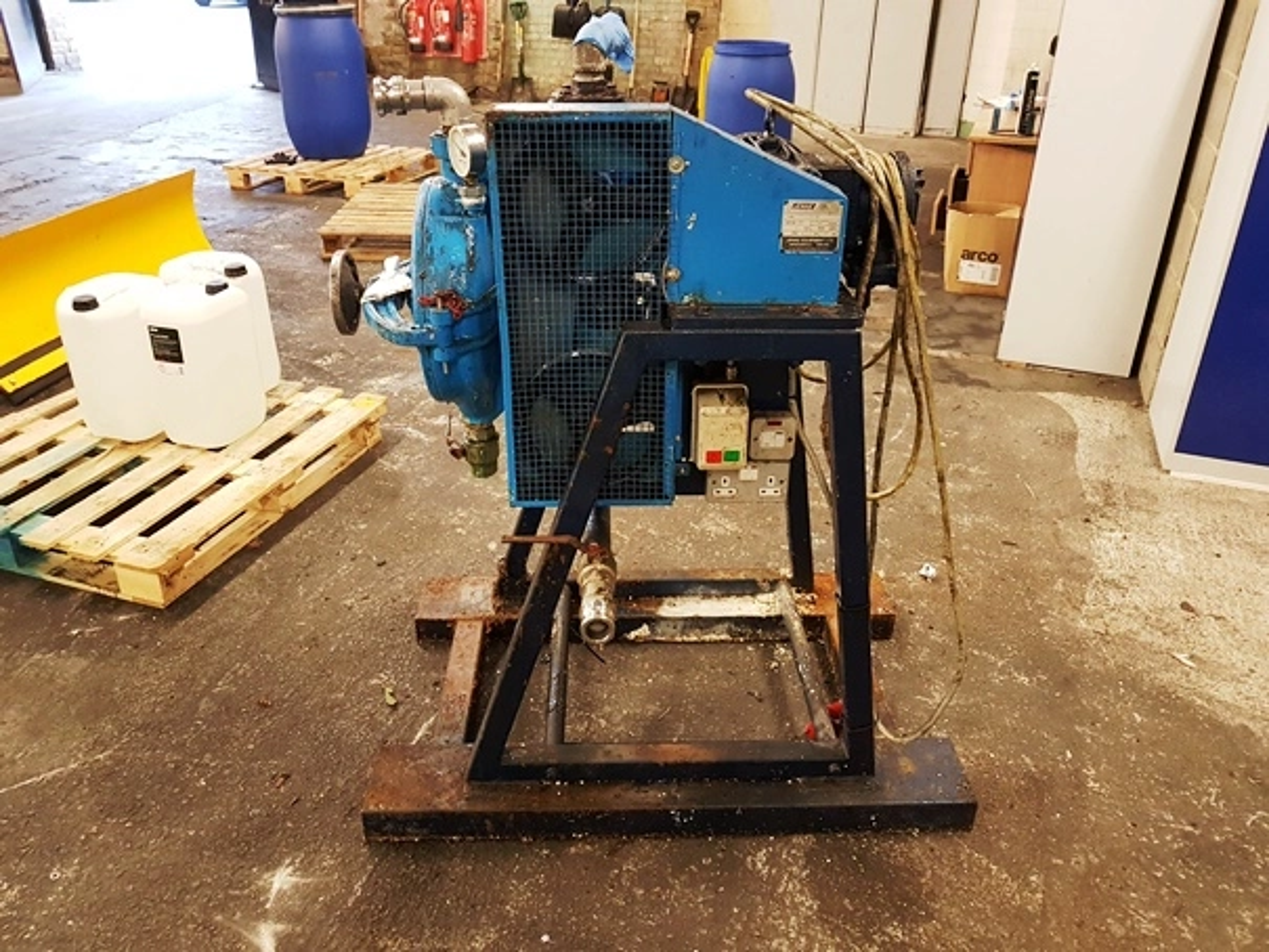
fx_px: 953
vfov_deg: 53.1
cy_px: 476
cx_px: 634
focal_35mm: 26
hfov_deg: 67.3
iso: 200
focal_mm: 4.2
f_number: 1.7
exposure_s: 1/14
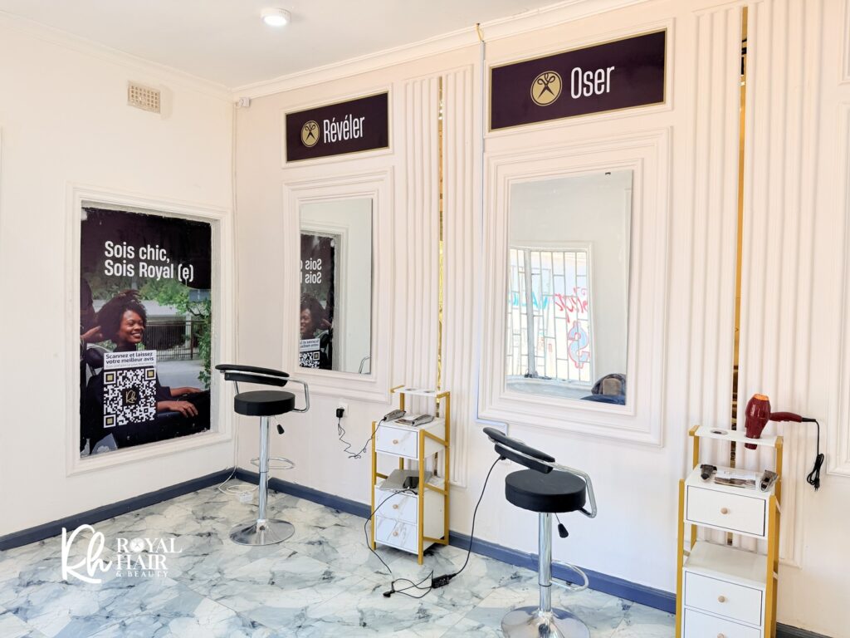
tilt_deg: -0.5
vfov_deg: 56.8
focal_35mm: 24
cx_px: 425
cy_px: 319
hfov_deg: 71.6
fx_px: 589
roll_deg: -1.6
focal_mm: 6.76
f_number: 1.78
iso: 64
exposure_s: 1/121
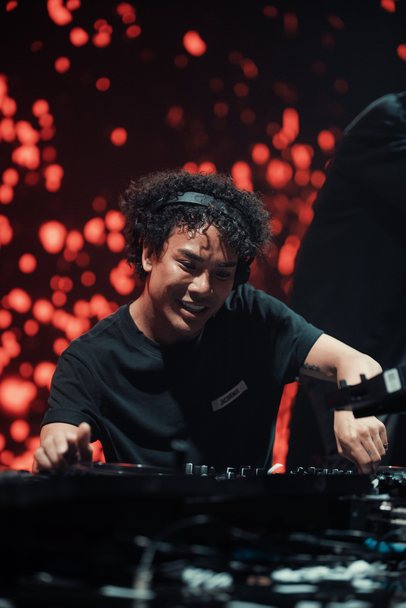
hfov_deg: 16.1
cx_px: 203
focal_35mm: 85
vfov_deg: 23.9
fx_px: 1438
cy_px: 304
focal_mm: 85
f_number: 1.8
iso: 2500
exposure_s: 1/250
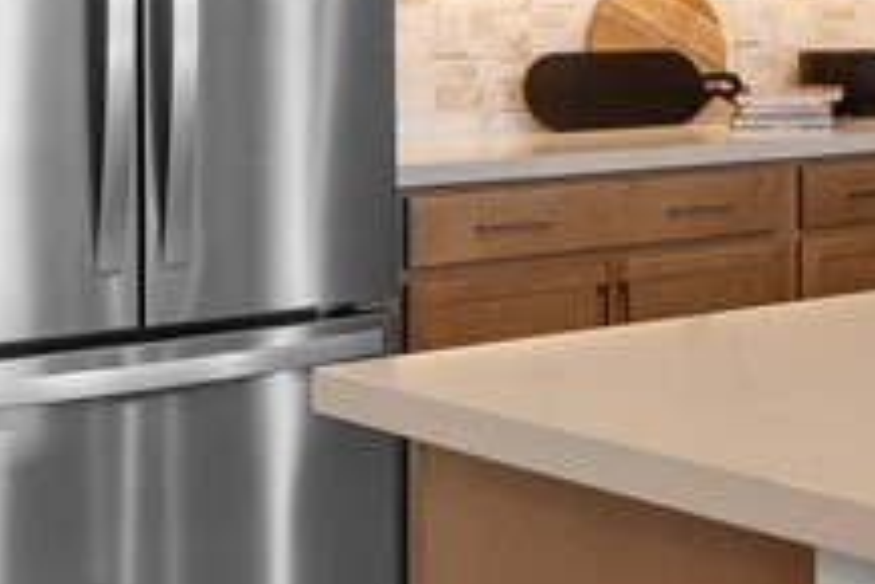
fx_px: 2310
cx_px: 1173
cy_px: -85
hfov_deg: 19.6
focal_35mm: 95
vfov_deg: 14.1
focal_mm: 19
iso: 200
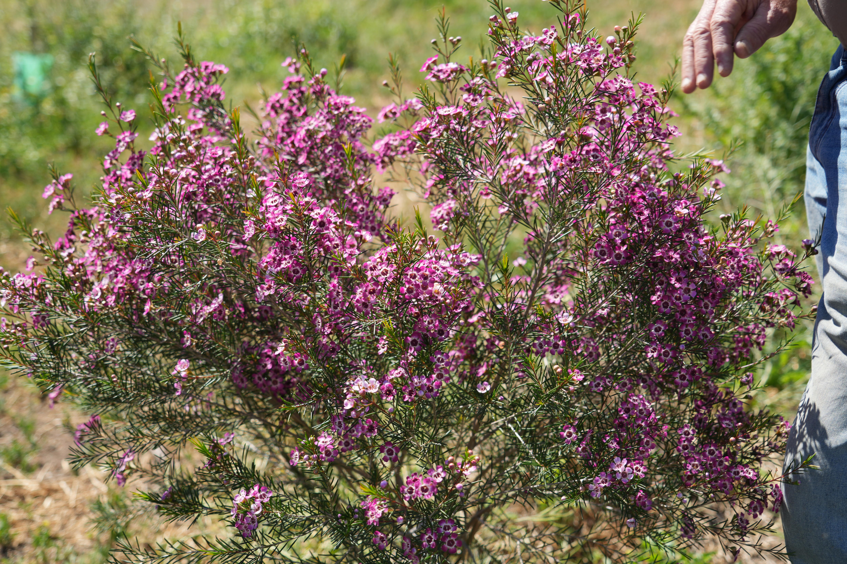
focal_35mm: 59
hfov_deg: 33.9
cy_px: 282
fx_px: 1388
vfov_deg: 23.0
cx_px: 424
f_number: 5.6
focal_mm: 59
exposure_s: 1/250
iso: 100
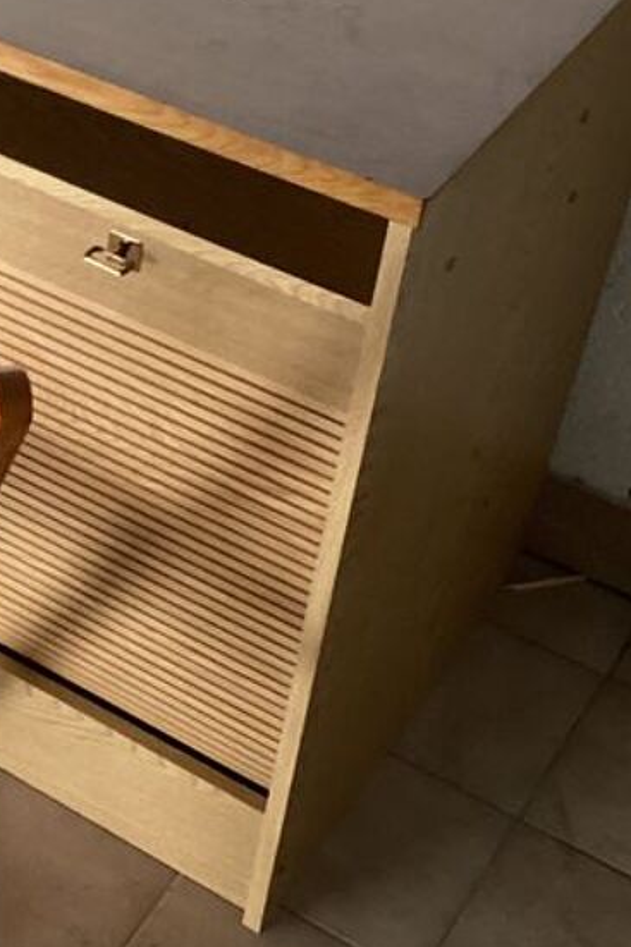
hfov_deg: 16.6
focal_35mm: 78
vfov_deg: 25.9
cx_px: -156
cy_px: 351
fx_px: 2052
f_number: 2.4
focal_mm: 3.3
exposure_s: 1/50
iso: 320
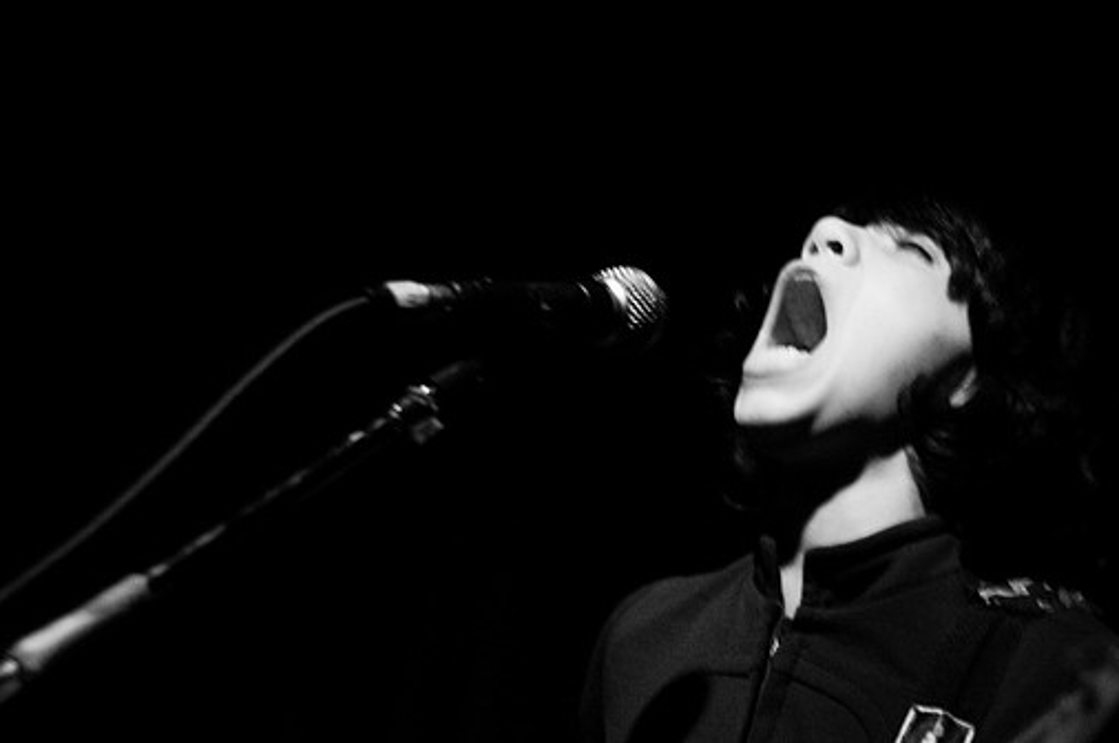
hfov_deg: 23.7
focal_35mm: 86
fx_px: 2670
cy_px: 415
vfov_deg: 15.8
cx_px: 533
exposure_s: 1/25
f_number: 1.8
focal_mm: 50
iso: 1000
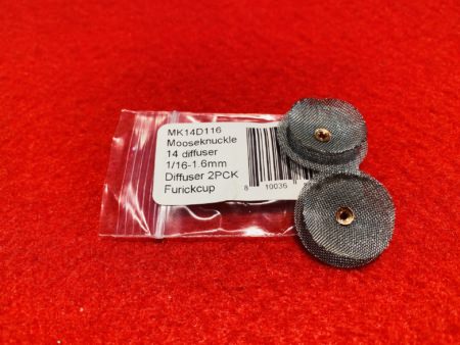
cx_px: 230
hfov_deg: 67.3
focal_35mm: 26
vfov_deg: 53.1
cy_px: 172
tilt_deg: -52.6
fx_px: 346
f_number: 1.8
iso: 80
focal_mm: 4.25
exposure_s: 1/100
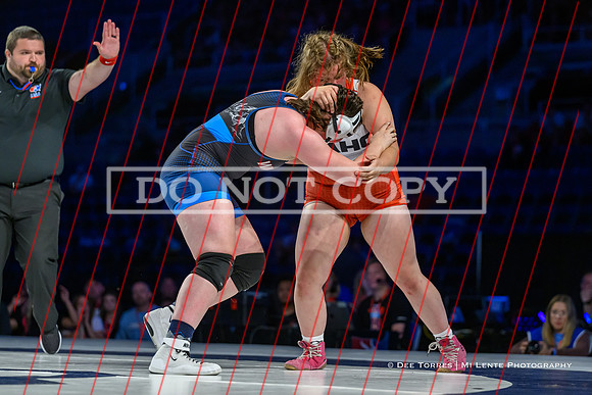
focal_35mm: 135
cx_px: 318
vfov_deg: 10.1
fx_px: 2225
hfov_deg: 15.2
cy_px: 207
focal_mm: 110
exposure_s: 1/800
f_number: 2.8
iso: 2000
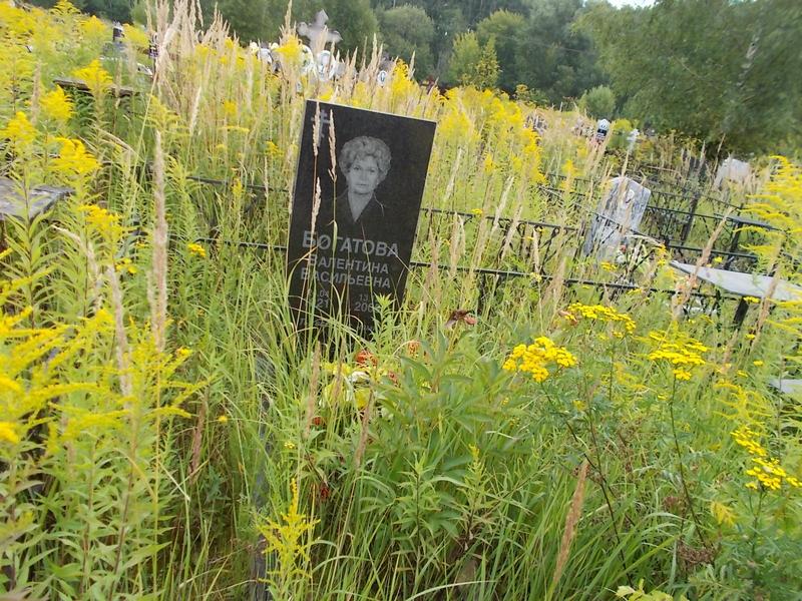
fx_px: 602
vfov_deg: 53.1
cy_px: 300
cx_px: 401
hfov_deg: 67.3
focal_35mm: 26
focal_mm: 4.6
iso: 80
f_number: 3.2
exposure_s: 1/160
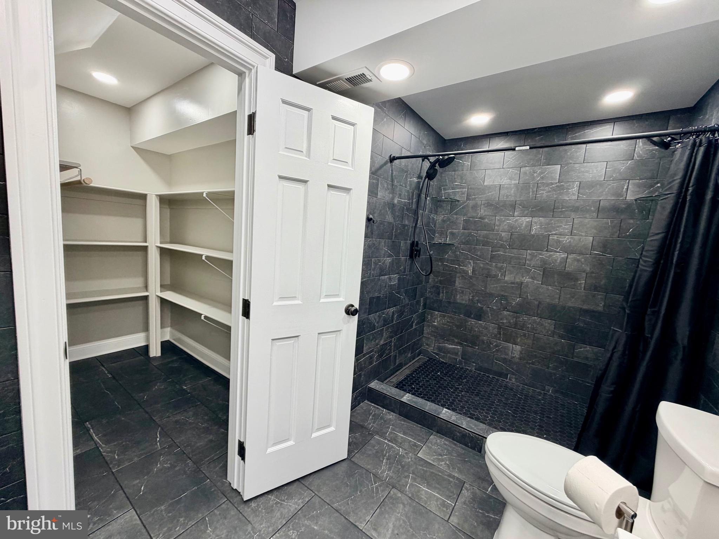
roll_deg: -4.5
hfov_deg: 102.1
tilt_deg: -6.5
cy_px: 270
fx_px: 291
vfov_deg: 85.7
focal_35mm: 14
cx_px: 360
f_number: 2.2
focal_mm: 2.22
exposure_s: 1/120
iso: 125
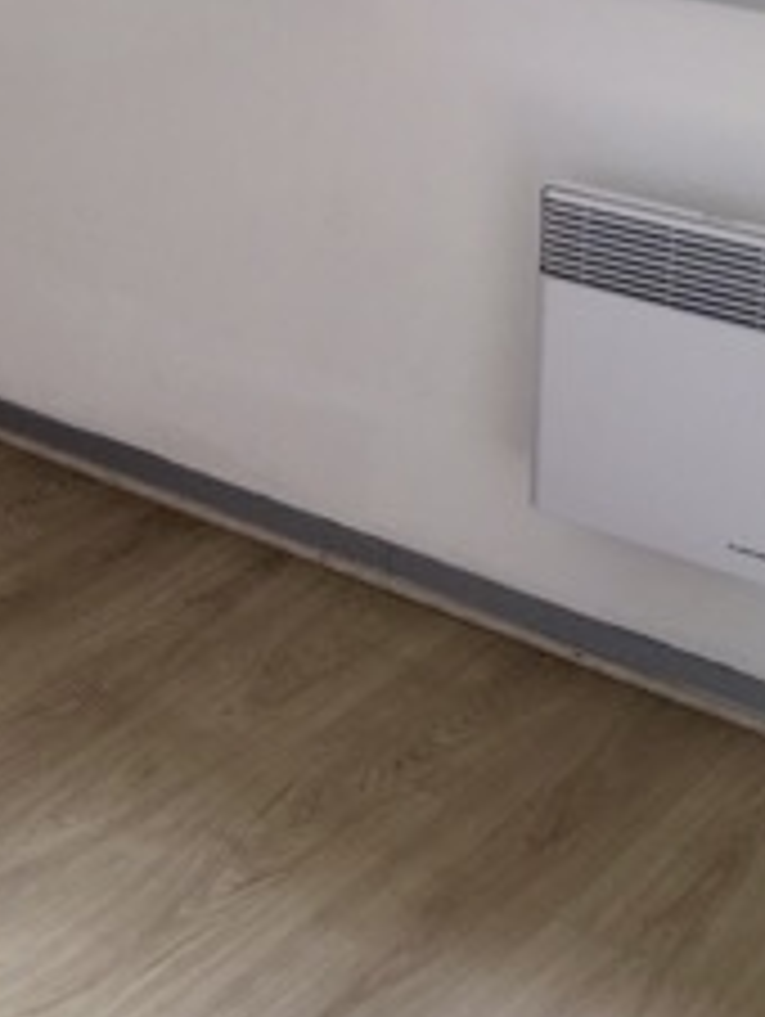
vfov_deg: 22.4
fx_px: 2412
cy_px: -112
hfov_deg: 17.3
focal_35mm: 82
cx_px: -108
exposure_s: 1/114
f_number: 2.2
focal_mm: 4.15
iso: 25
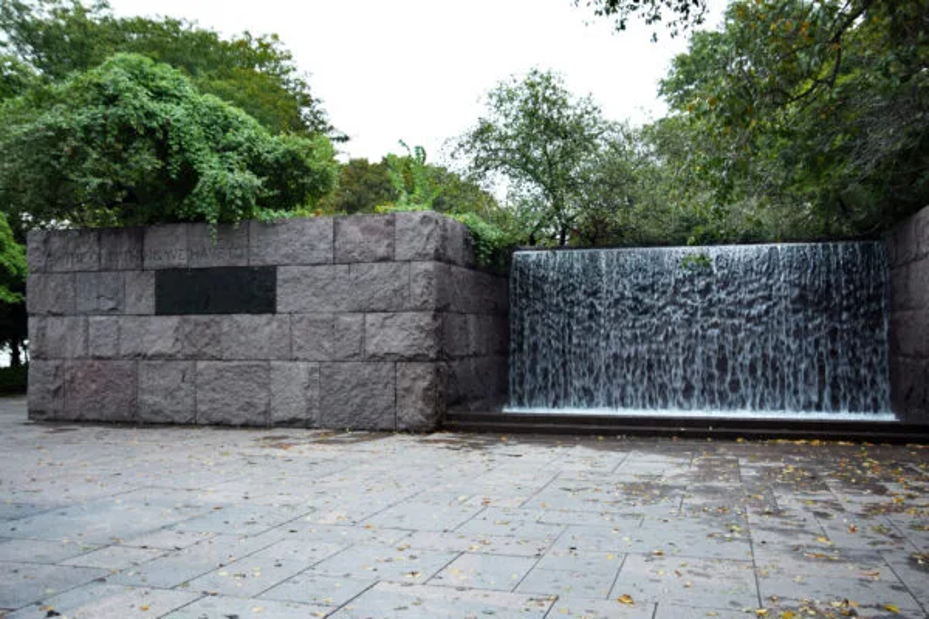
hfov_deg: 59.5
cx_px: 464
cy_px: 310
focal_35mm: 32
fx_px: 813
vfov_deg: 41.7
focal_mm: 21
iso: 400
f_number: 4
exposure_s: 1/60
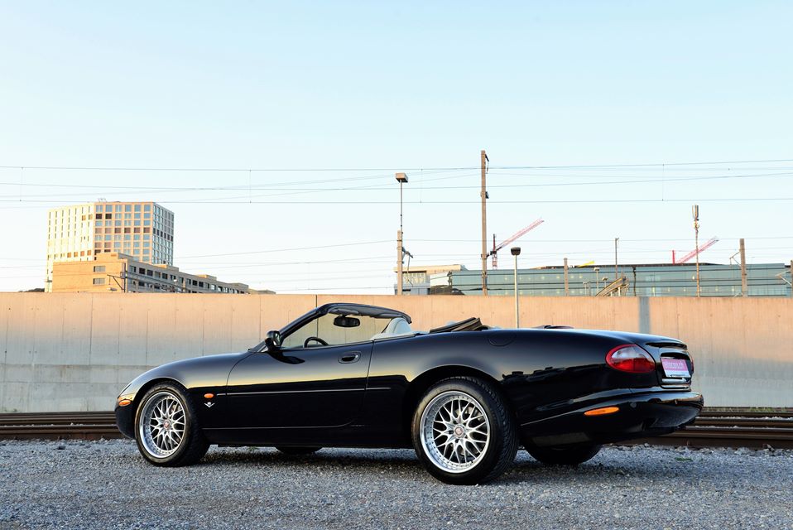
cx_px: 396
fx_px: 882
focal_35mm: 40
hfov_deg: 48.4
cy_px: 265
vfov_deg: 33.4
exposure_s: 1/100
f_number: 8
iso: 640
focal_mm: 40
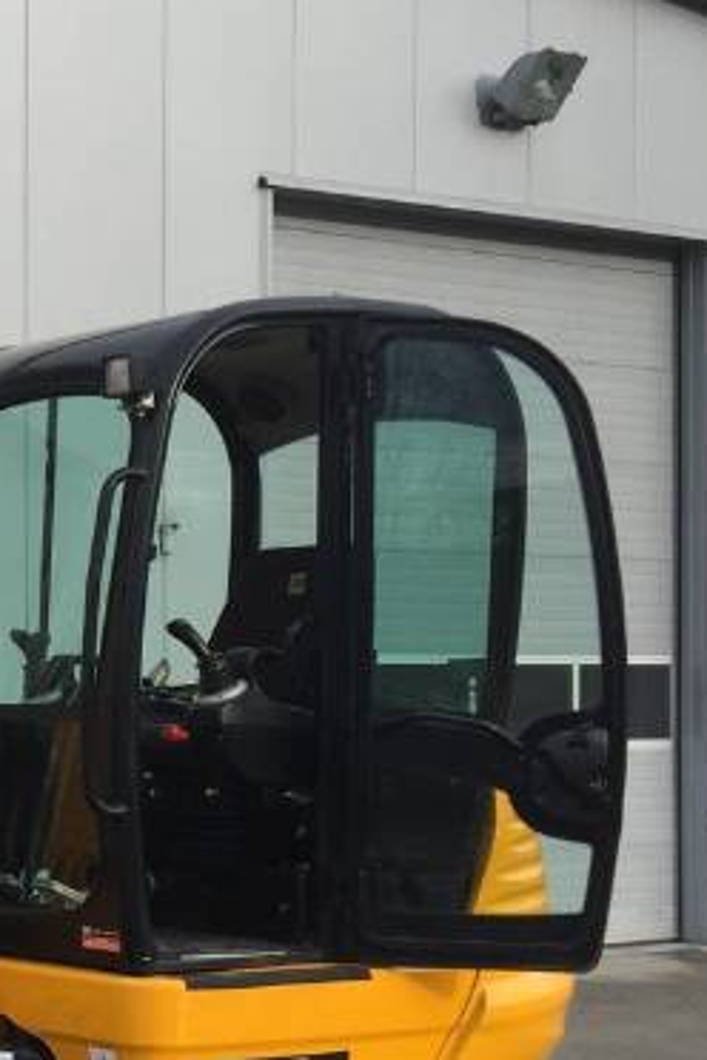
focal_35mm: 83
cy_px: 764
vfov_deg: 24.3
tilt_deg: -0.7
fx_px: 2445
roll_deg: +0.0
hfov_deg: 14.6
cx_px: -530
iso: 32
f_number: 2.2
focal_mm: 4.15
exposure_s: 1/879
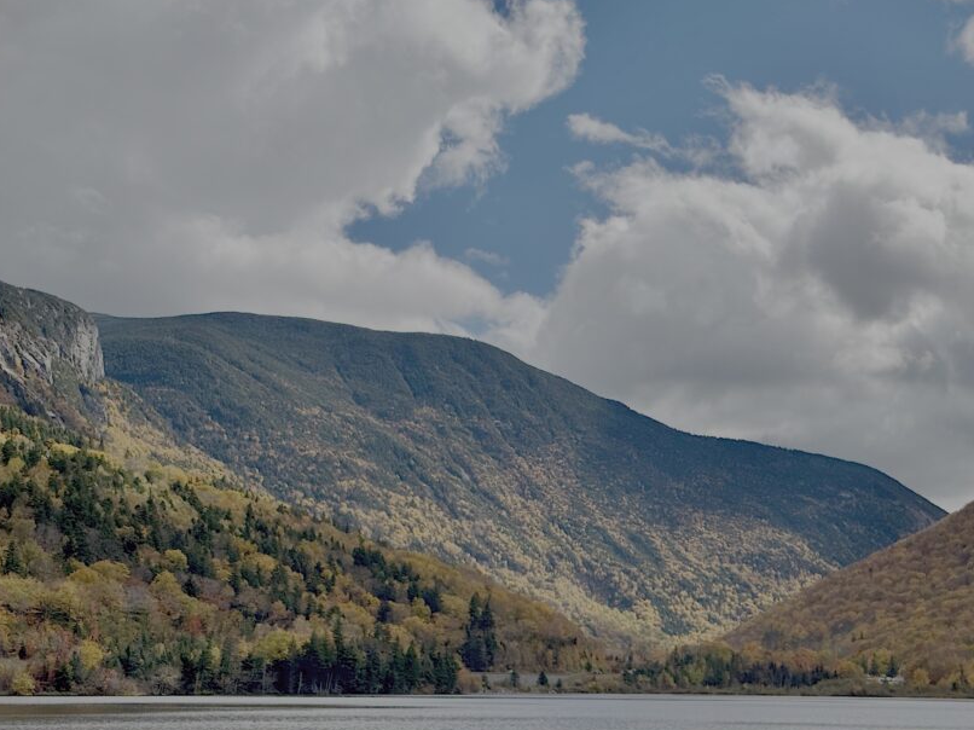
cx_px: 607
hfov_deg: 31.6
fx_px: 1716
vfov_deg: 24.0
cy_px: 457
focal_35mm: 61
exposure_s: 1/9009
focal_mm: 6.76
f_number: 1.78
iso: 64
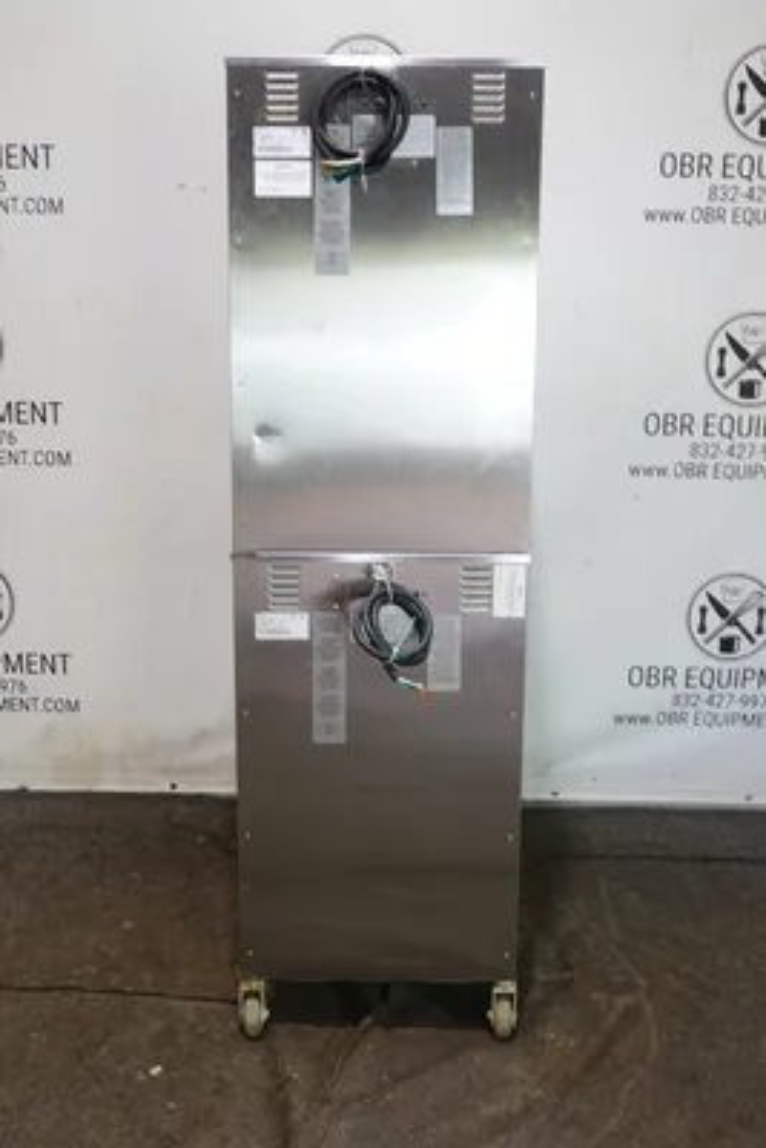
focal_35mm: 39
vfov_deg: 49.5
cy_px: 574
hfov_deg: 34.2
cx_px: 383
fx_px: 1244
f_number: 3.5
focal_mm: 14.4
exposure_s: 1/6
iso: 100
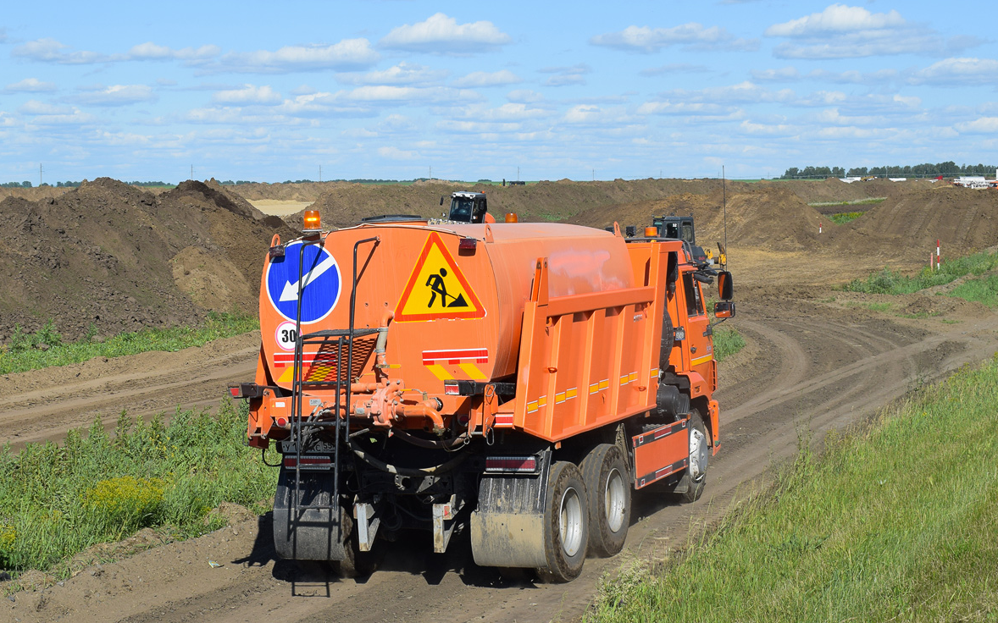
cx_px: 497
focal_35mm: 55
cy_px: 304
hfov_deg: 37.2
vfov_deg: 23.7
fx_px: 1483
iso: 200
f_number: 10
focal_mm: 35
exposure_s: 1/400
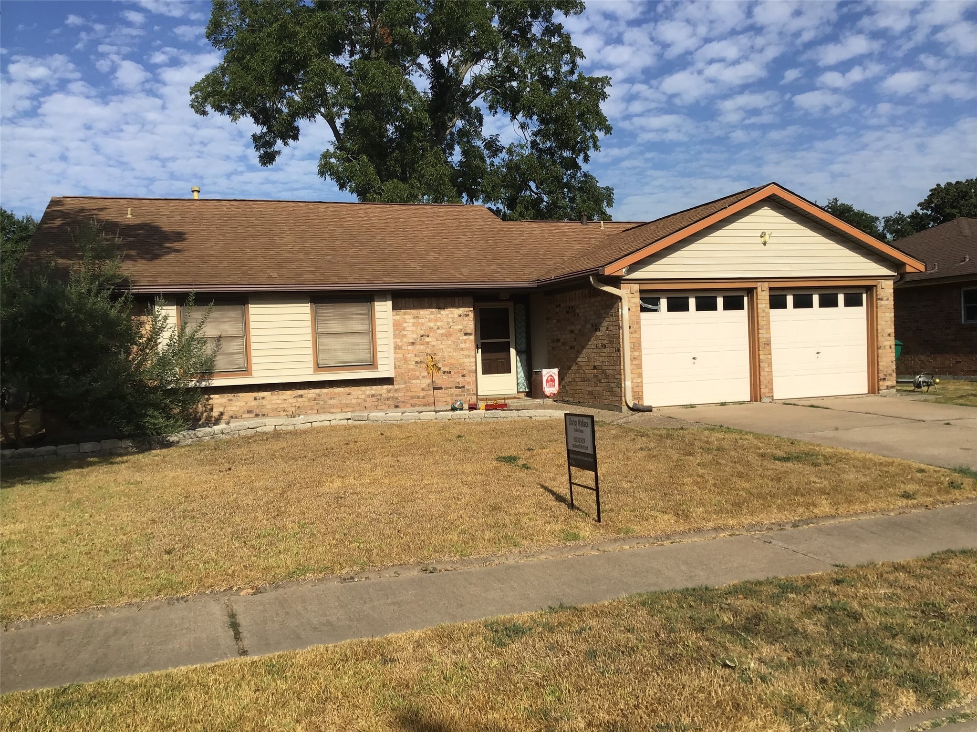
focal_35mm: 31
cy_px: 366
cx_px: 488
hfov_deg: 58.4
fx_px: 875
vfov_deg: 45.4
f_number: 2.4
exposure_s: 1/2146
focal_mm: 3.3
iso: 25
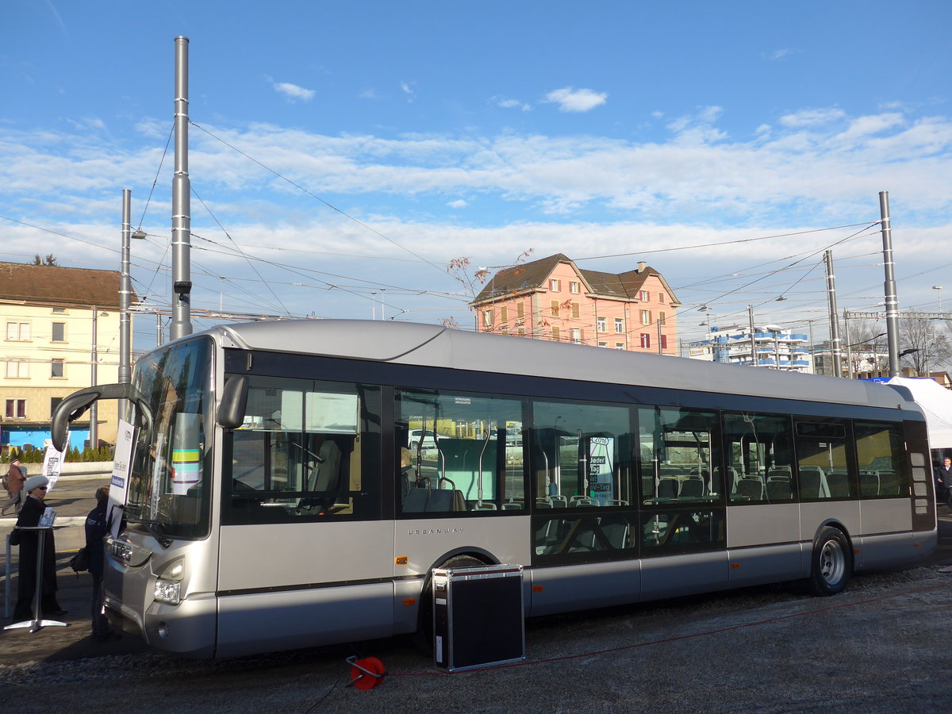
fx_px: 798
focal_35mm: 29
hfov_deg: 61.7
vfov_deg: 48.2
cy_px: 357
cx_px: 476
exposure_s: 1/1300
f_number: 2.8
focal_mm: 6
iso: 80
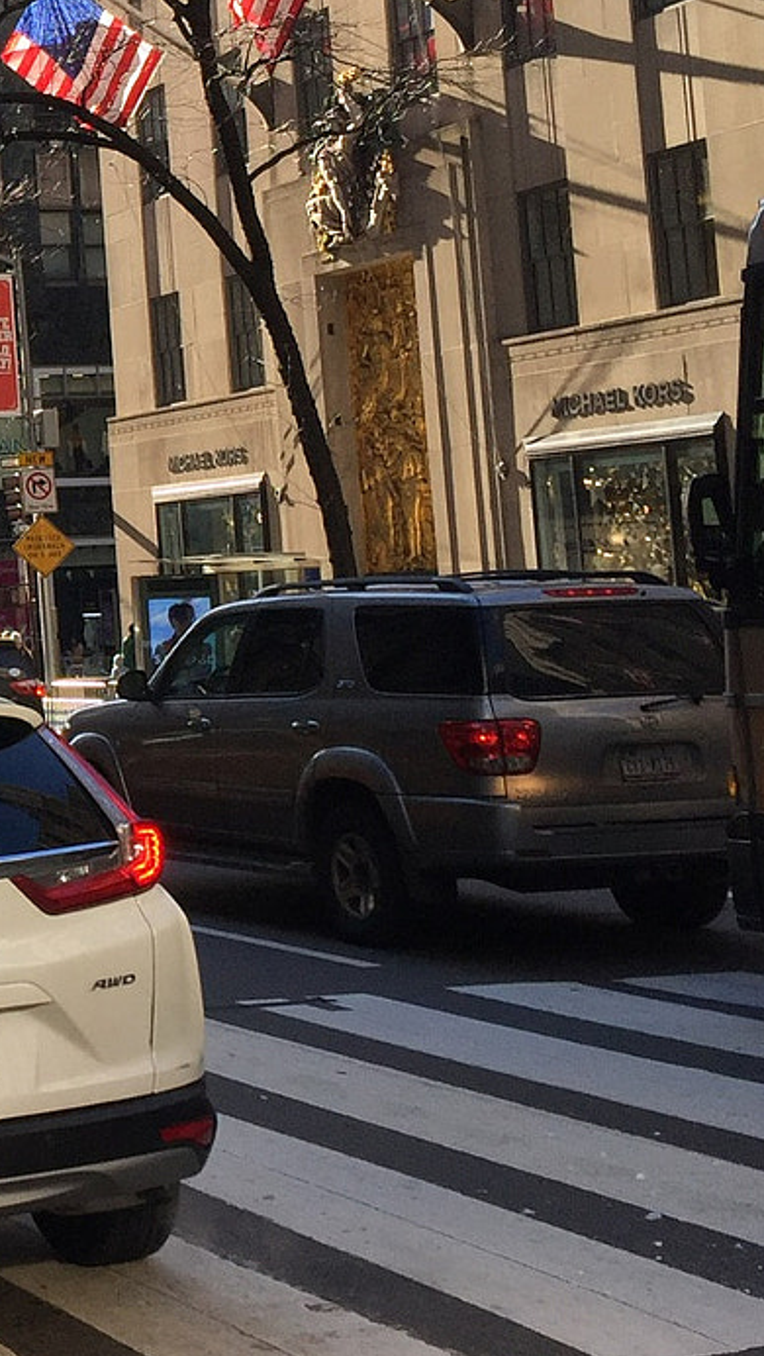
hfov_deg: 15.0
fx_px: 2625
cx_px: -484
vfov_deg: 28.6
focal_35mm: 73
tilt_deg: +3.3
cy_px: 368
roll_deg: +3.7
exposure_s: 1/824
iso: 32
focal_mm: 4.15
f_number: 2.2
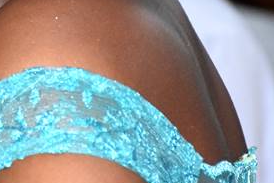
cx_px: -100
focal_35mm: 735
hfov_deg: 2.8
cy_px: -42
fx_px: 5597
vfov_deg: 1.9
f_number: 5.6
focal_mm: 112
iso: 2500
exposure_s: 1/100
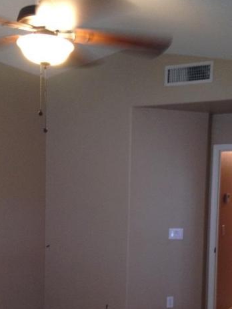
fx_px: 518
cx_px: 125
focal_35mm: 58
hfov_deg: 25.3
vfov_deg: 32.6
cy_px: 230
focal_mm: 4.28
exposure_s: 1/20
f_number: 2.4
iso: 100
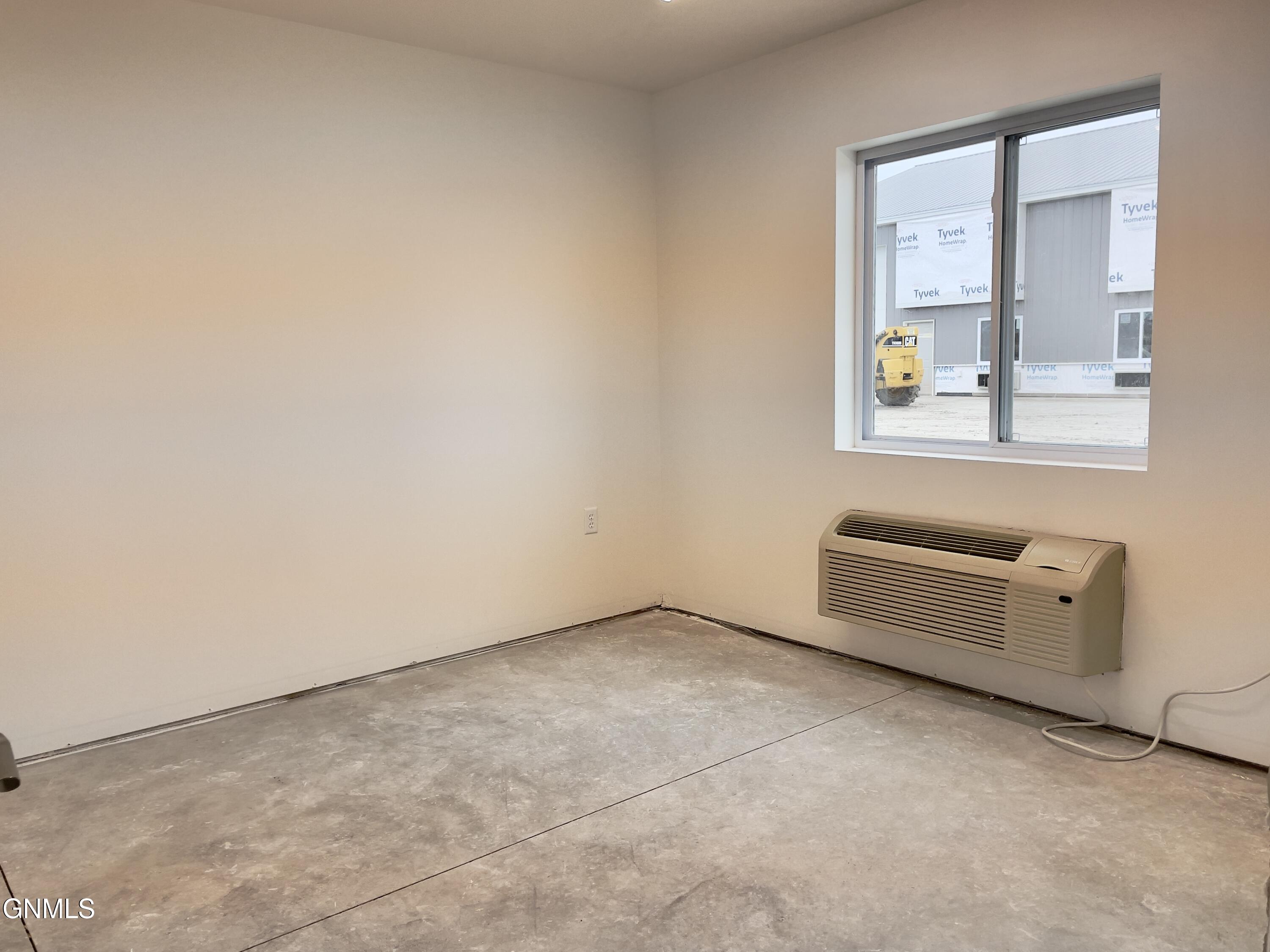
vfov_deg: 53.1
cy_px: 476
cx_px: 635
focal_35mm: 26
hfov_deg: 67.3
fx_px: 954
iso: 32
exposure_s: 1/327
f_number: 1.6
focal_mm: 4.2
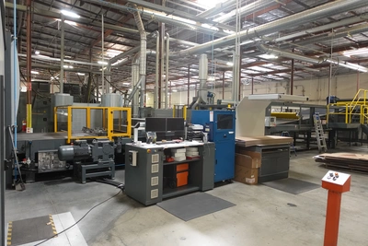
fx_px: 245
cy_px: 123
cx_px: 184
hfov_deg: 73.7
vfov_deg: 53.2
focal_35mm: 24
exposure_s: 1/250
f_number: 1.8
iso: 2000
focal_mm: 8.8
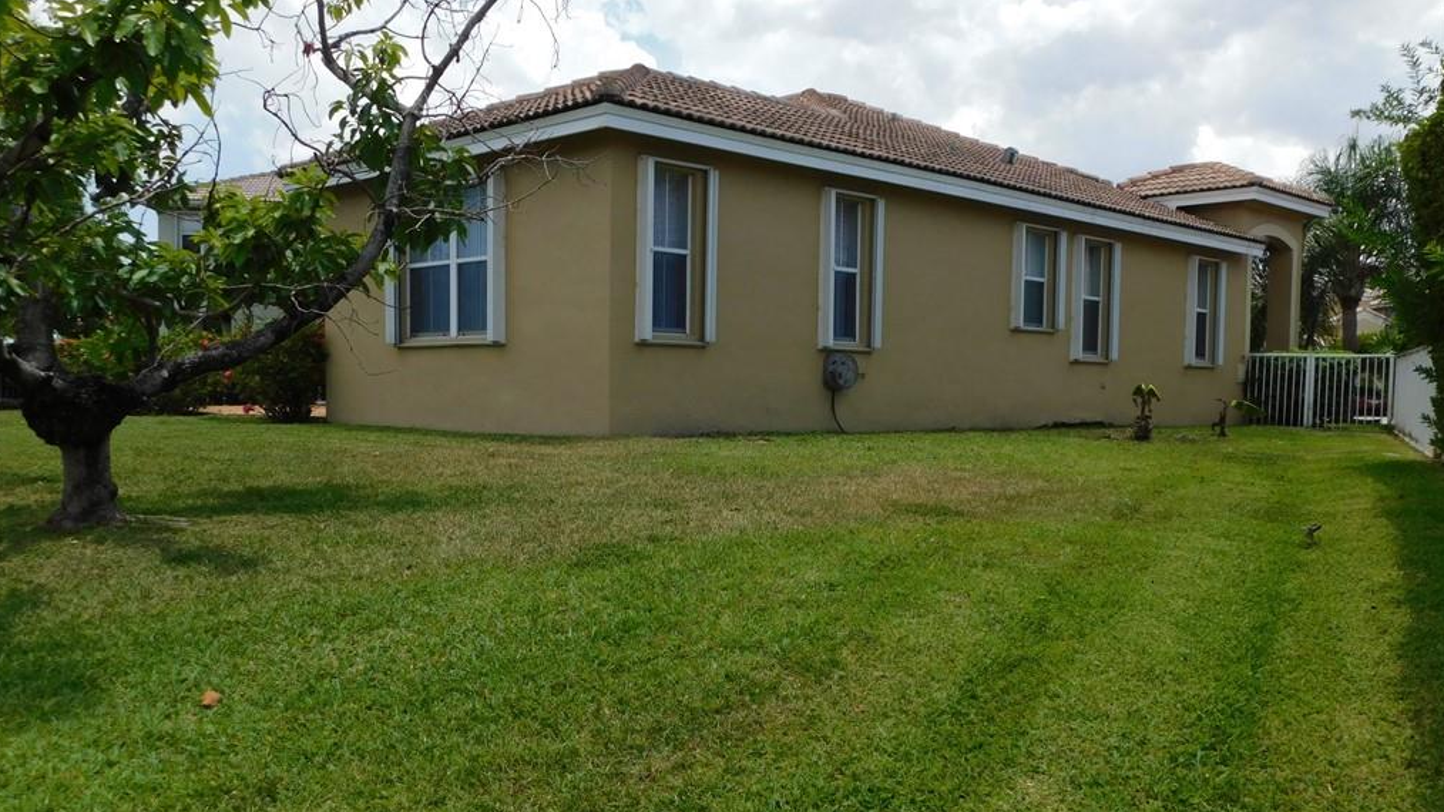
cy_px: 453
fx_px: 1263
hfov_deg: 59.5
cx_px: 721
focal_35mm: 33
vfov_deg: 35.6
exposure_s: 1/1500
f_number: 3.2
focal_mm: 5.3
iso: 125
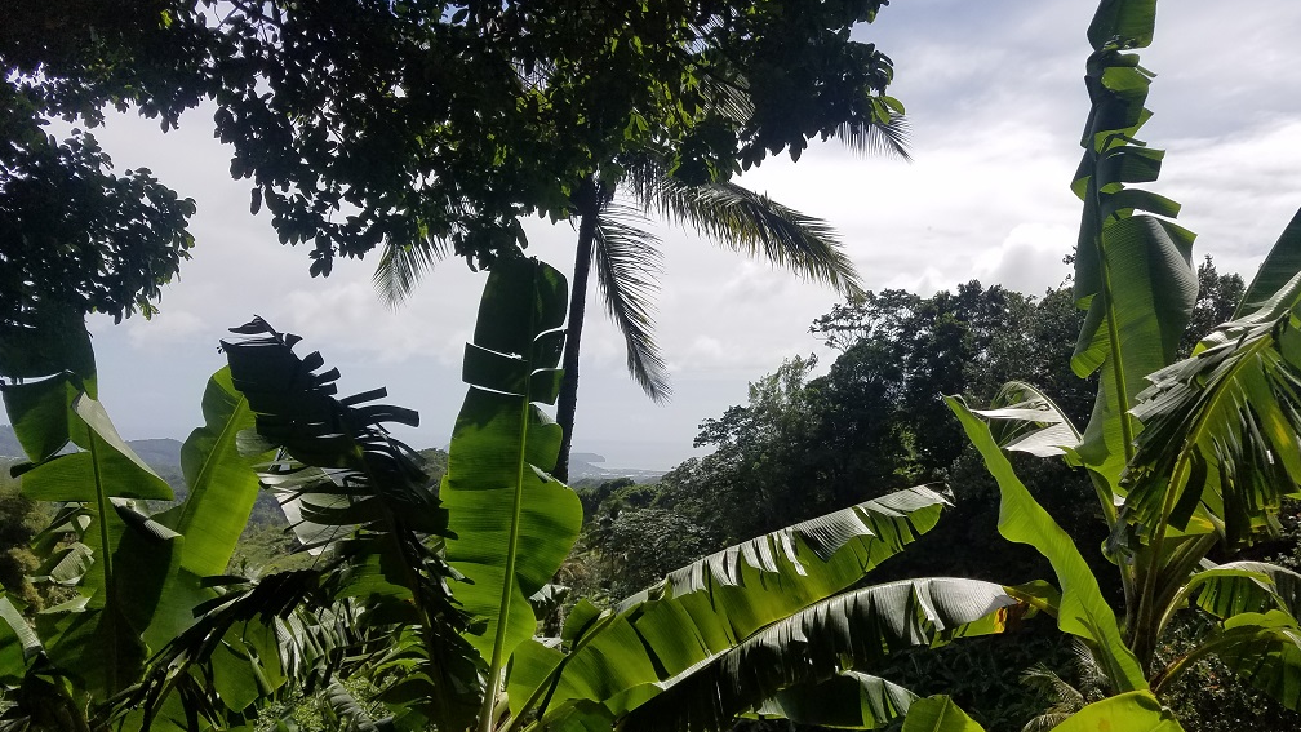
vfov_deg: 39.8
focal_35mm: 29
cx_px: 645
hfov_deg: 66.1
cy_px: 475
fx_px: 1000
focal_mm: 4.2
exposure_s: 1/5696
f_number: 1.7
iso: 50
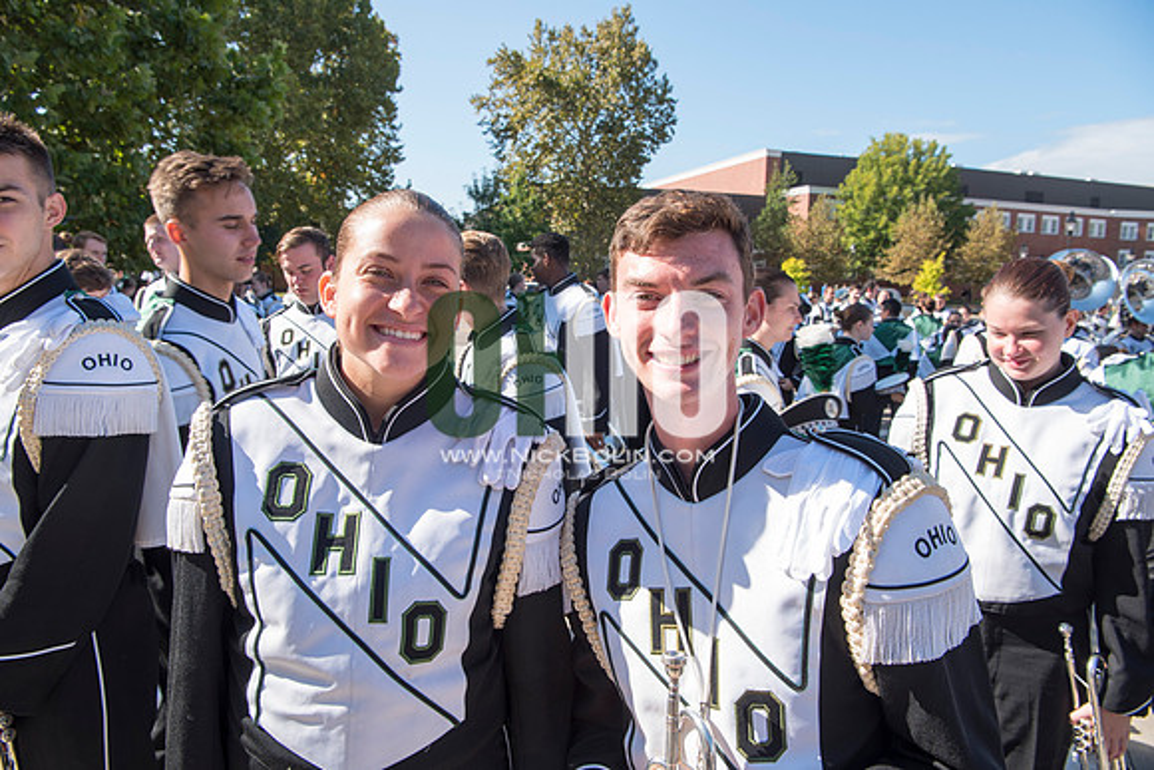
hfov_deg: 73.7
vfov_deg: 53.2
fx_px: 769
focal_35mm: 24
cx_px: 577
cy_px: 385
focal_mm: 24
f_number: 9
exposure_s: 1/125
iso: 125
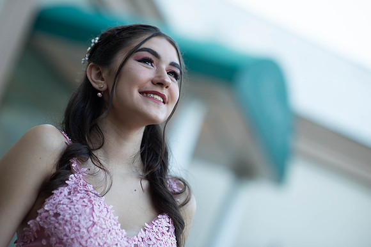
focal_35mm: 85
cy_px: 124
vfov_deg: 16.1
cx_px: 186
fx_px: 875
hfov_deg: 23.9
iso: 250
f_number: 2
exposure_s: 1/640
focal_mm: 85
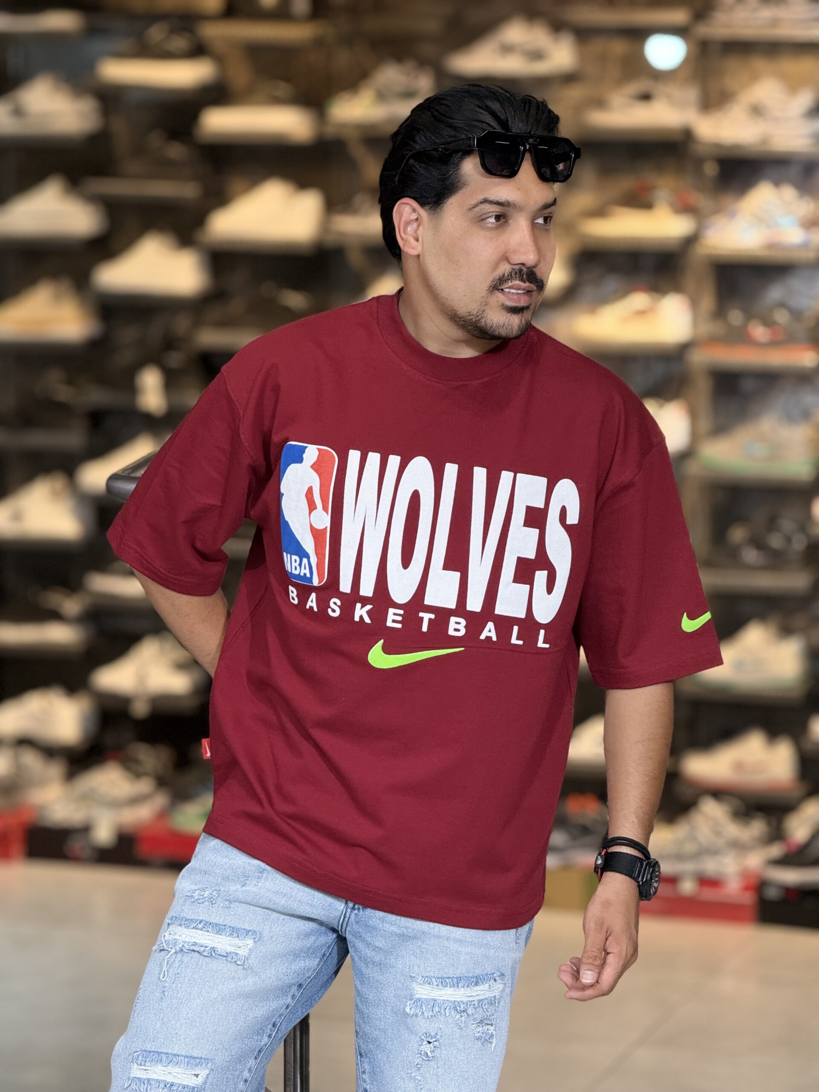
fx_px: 3786
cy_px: 546
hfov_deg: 12.3
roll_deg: -1.2
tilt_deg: -5.6
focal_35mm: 120
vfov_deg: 16.4
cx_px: 410
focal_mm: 15.66
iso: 200
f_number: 2.8
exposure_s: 1/100
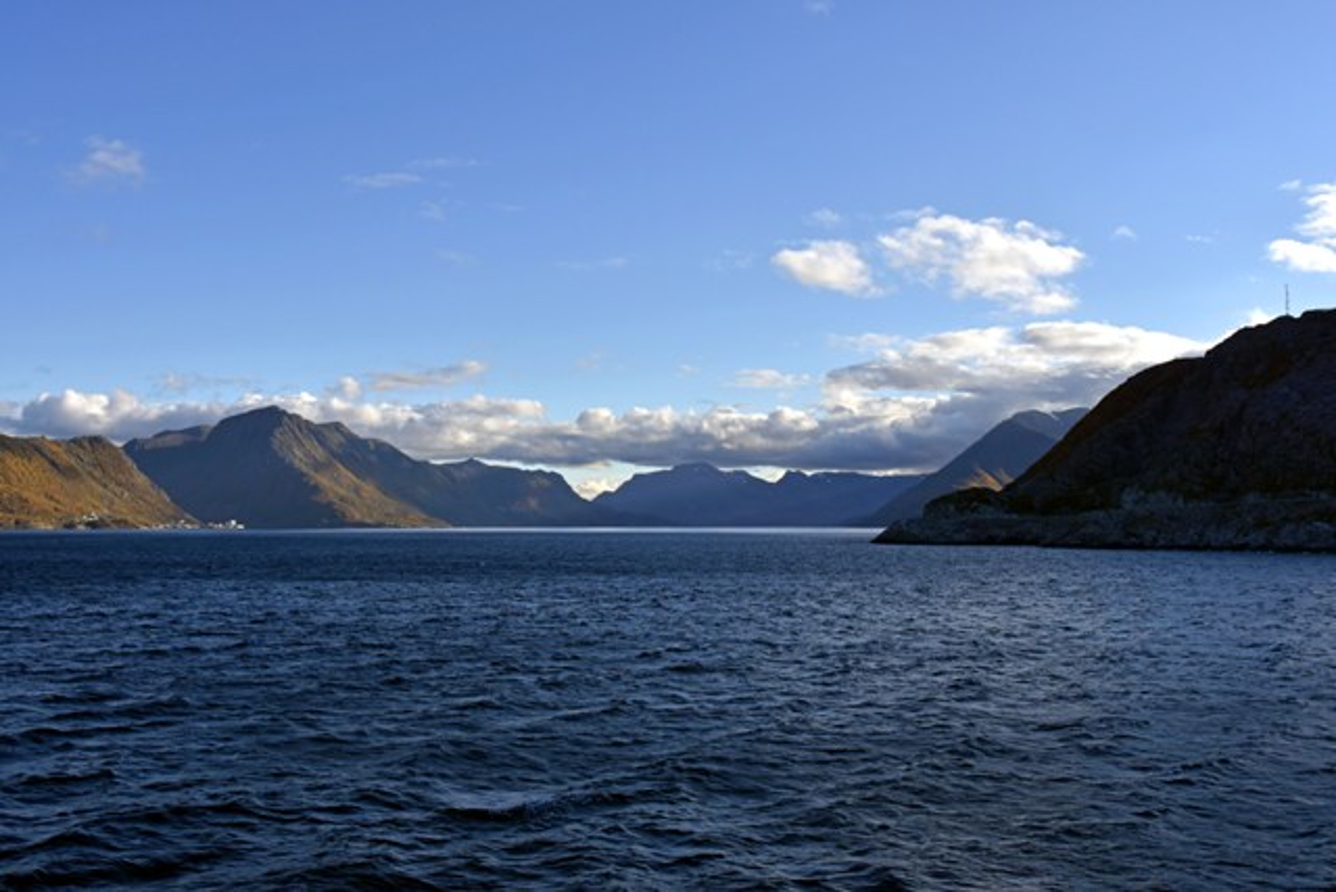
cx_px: 668
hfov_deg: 53.1
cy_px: 446
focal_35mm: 36
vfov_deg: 36.9
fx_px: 1336
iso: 200
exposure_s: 1/640
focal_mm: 24
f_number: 8
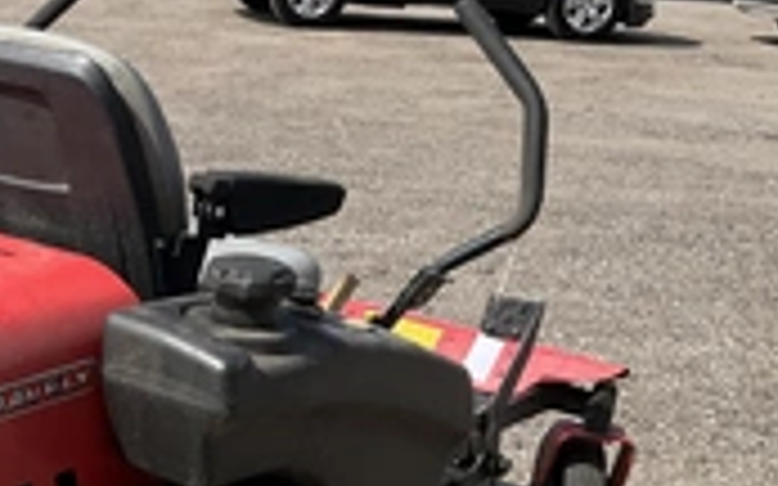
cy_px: 446
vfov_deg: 18.0
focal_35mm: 71
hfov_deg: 27.8
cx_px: 58
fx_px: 1505
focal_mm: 3
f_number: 1.8
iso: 25
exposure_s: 1/1534
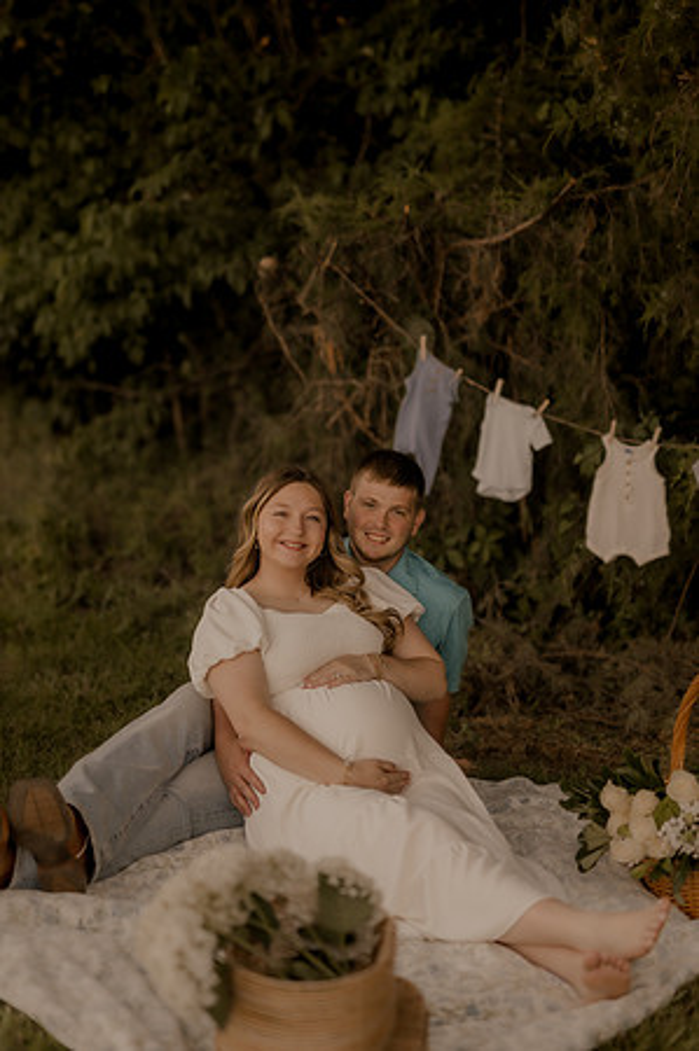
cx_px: 350
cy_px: 526
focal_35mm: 50
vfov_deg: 39.6
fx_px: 1460
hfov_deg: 26.9
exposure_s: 1/1000
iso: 200
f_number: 1.4
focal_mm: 50
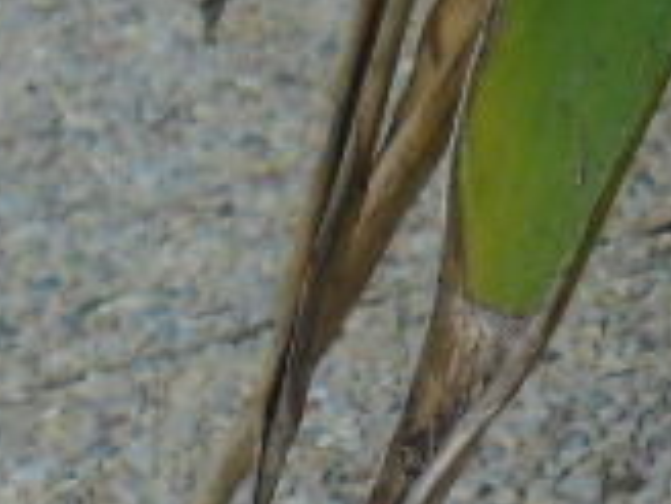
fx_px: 3276
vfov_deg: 8.2
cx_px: 1244
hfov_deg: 10.9
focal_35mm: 169
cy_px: 1168
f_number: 3.5
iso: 80
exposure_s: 1/189
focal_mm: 4.9
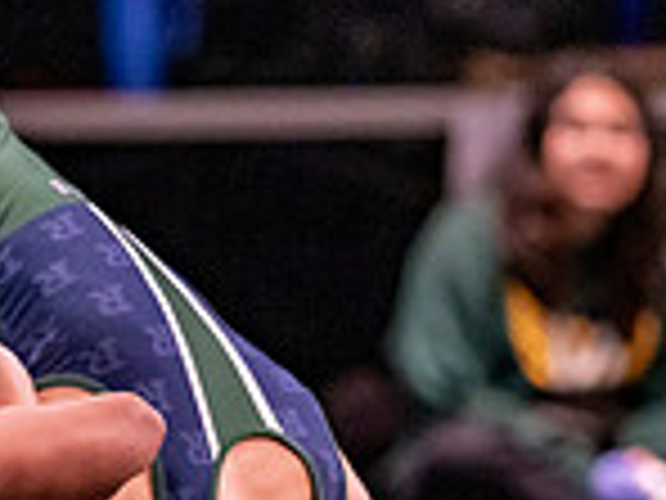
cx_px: -90
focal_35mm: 544
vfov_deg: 2.7
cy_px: 437
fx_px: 10466
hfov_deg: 3.6
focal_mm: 135
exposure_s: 1/800
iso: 2000
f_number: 1.8
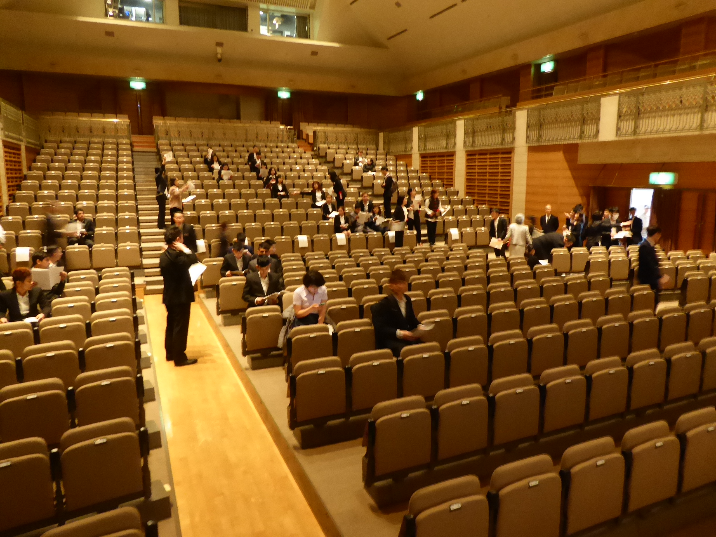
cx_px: 358
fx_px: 517
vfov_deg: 54.9
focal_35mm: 25
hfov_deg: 69.4
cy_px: 268
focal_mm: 4.3
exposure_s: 1/5
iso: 800
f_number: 3.3
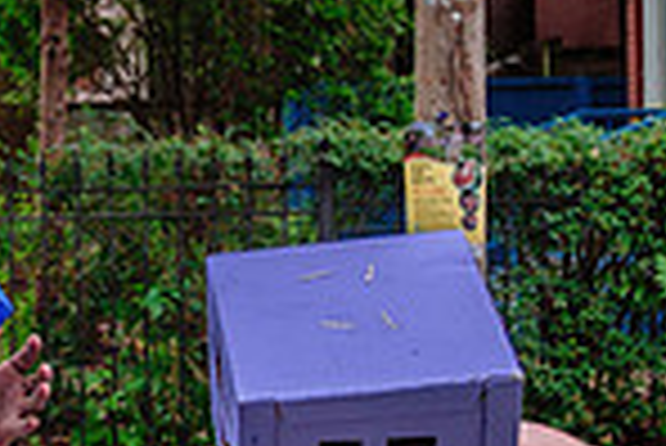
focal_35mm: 94
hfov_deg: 19.8
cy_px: 228
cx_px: -220
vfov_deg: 14.6
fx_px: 1741
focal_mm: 16
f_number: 2.8
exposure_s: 1/200
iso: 500
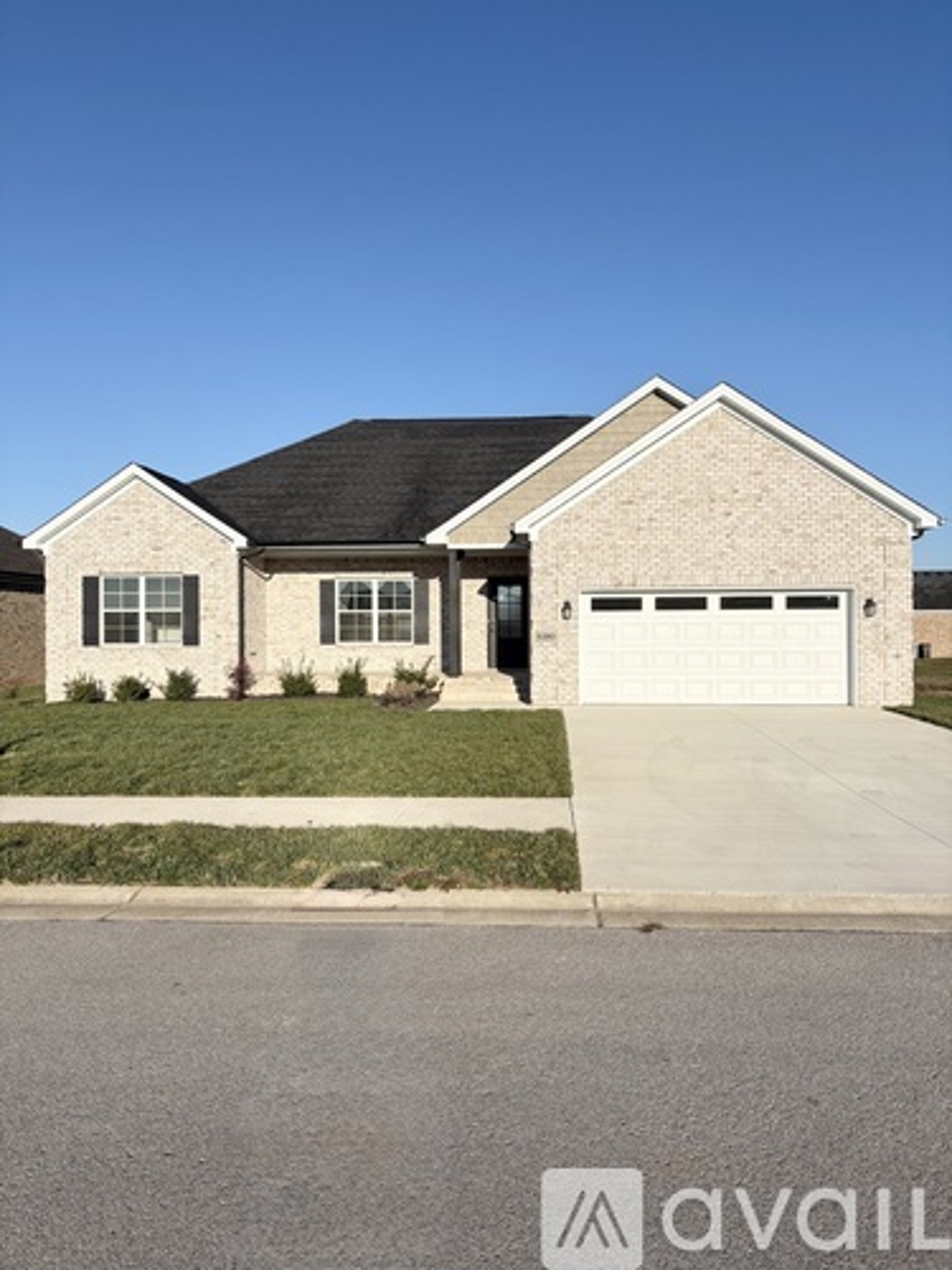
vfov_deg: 67.3
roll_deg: -0.3
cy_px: 635
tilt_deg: +0.0
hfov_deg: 53.1
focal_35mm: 26
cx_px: 476
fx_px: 953
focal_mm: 5.96
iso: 50
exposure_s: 1/5348
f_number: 1.6
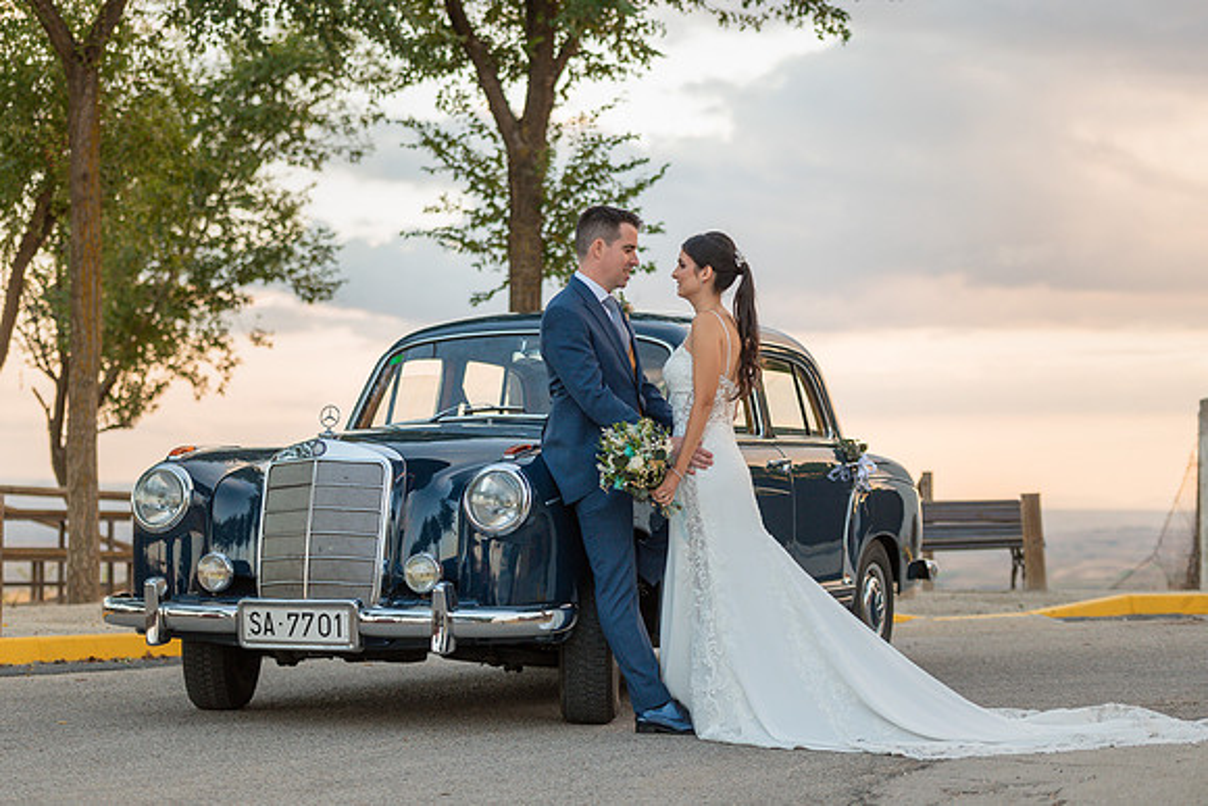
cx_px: 603
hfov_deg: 24.2
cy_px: 393
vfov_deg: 16.3
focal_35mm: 84
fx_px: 2818
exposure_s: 1/500
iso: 500
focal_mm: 82
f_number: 2.8
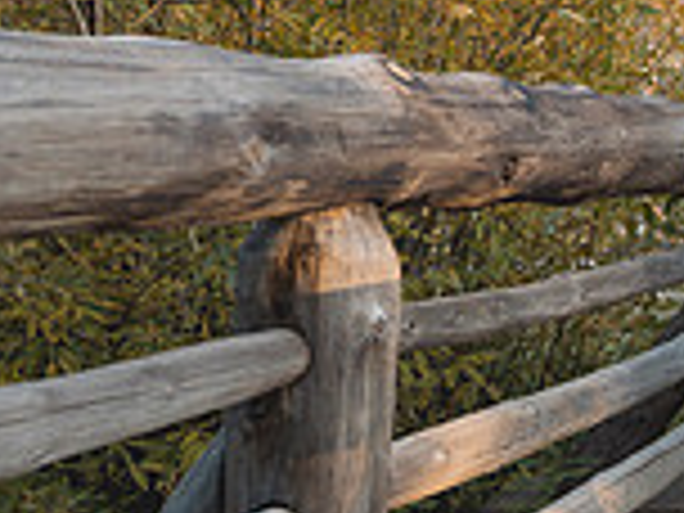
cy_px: 34
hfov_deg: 22.1
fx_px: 1324
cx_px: 1112
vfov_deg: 21.4
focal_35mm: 67
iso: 200
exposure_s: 1/100
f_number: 2.8
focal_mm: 18
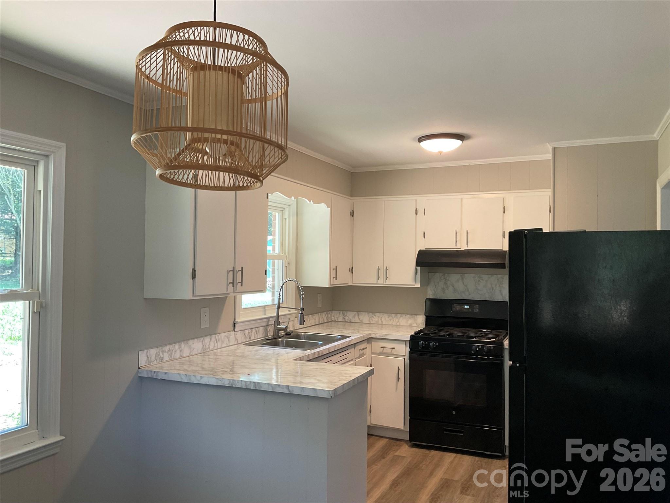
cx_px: 335
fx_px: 561
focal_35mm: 29
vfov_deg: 48.2
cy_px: 252
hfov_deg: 61.7
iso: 64
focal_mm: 3
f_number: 1.8
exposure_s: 1/60
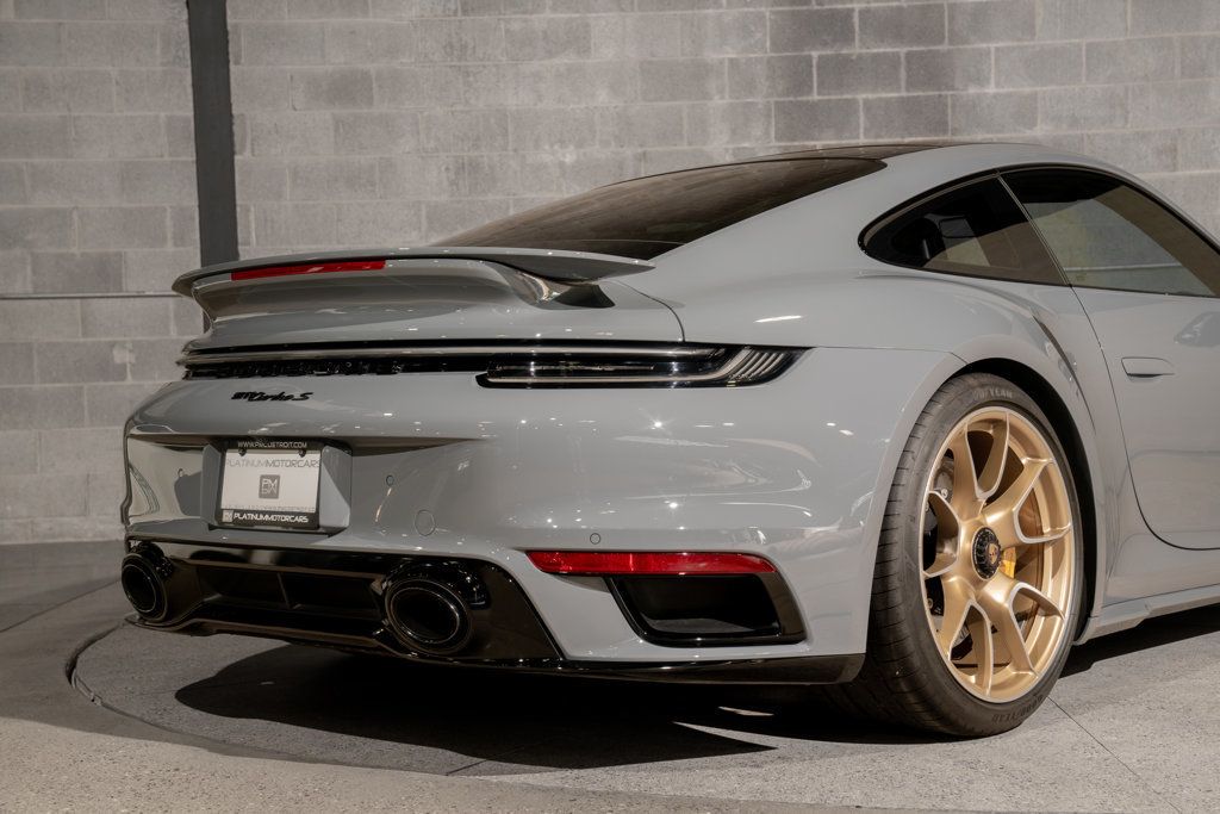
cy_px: 407
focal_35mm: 55
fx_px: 1864
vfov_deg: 24.6
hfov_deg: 36.2
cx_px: 610
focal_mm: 55
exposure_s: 1/50
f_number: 5.6
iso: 400
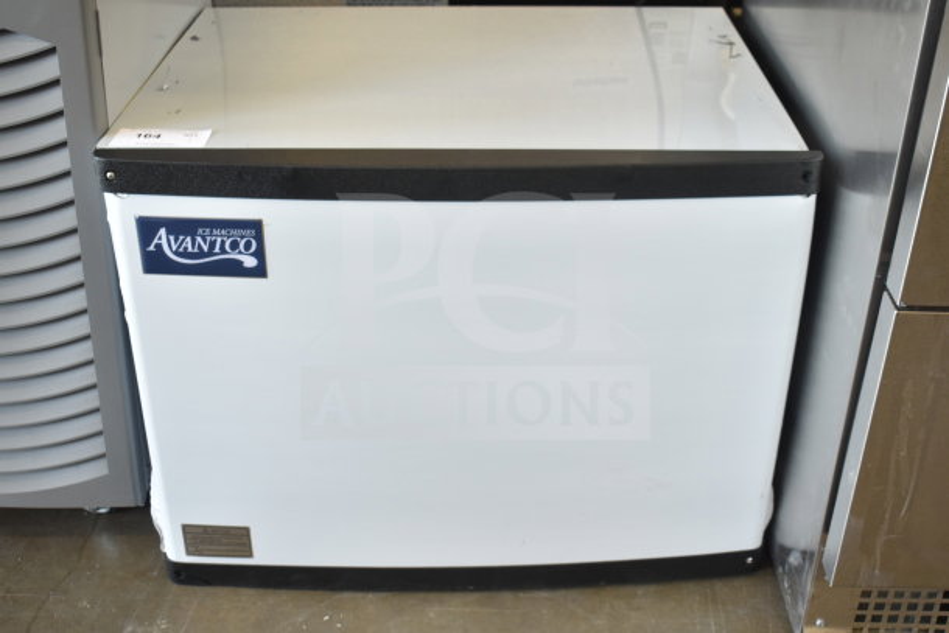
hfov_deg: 45.0
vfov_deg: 30.9
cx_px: 474
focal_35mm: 44
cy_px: 316
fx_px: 1147
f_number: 4.2
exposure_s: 1/50
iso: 450
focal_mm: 29
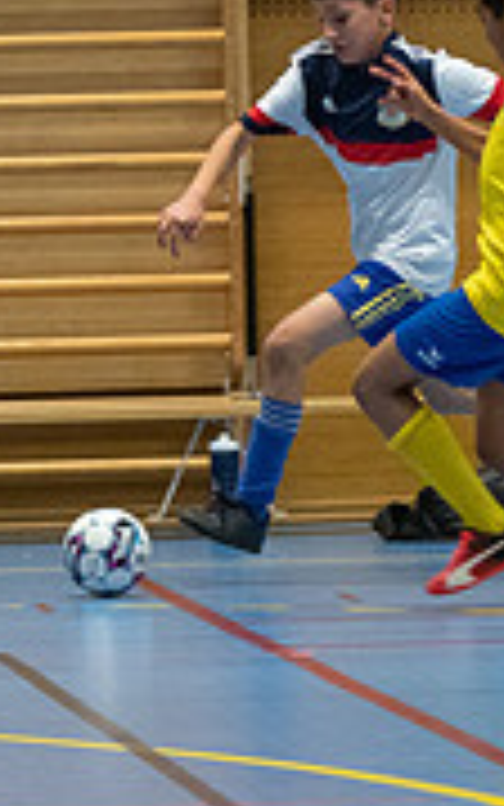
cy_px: 353
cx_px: 414
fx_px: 9355
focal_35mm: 426
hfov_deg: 3.1
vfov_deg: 4.9
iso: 2200
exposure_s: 1/500
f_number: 2.8
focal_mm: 86
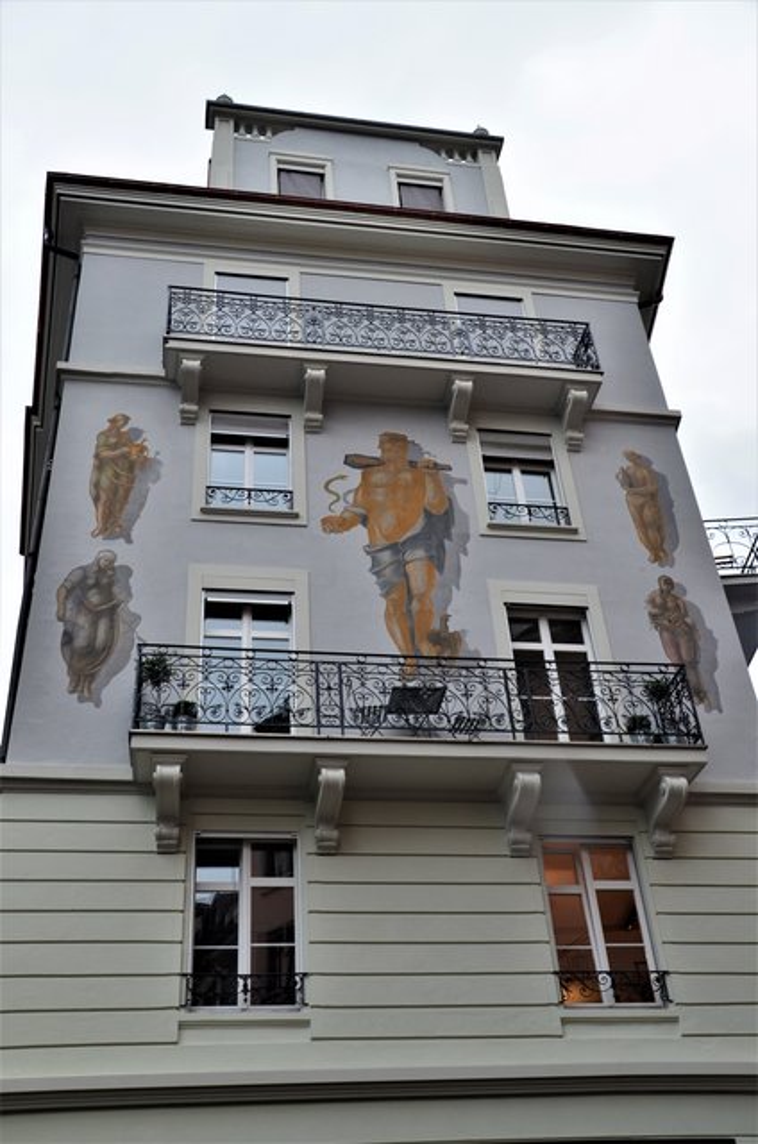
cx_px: 379
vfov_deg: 53.2
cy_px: 572
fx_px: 1142
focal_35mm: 36
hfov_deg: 36.7
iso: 320
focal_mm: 24
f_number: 7.1
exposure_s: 1/30
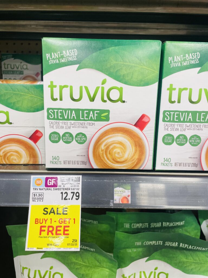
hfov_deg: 53.1
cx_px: 104
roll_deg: -1.0
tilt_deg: -13.0
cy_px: 139
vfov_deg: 67.3
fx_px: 208
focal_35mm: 26
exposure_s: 1/120
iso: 100
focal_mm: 4.2
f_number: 1.6
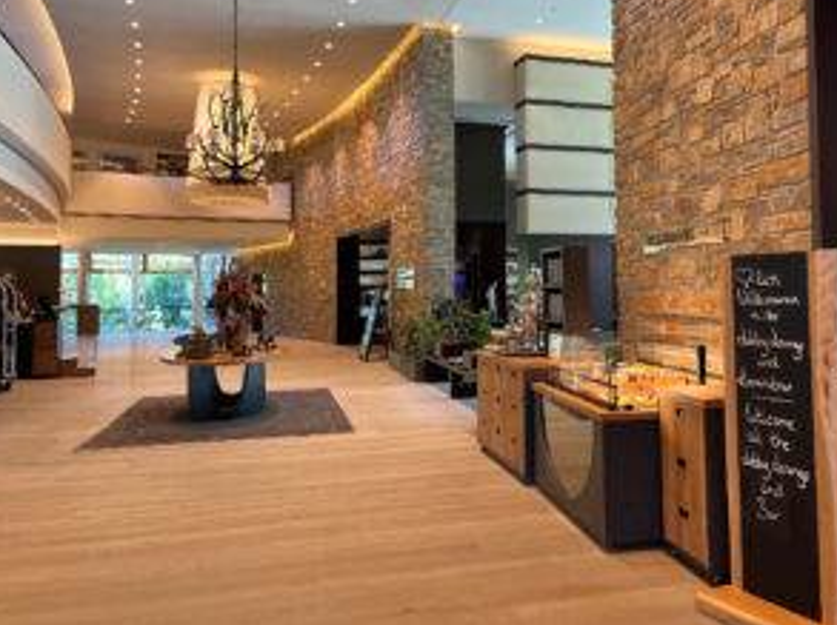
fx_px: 773
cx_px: 500
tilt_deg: +1.7
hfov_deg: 56.5
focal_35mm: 32
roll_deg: +1.4
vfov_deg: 43.8
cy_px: 248
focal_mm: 5.1
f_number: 1.6
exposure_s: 1/100
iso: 125
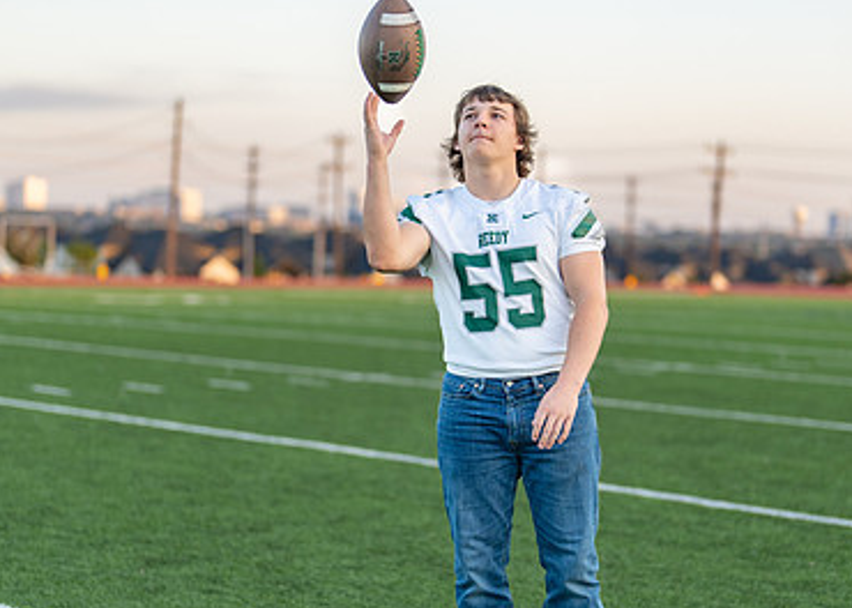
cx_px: 481
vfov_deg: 16.8
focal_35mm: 85
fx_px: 2056
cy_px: 339
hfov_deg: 23.4
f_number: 1.2
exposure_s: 1/1000
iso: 100
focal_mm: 50
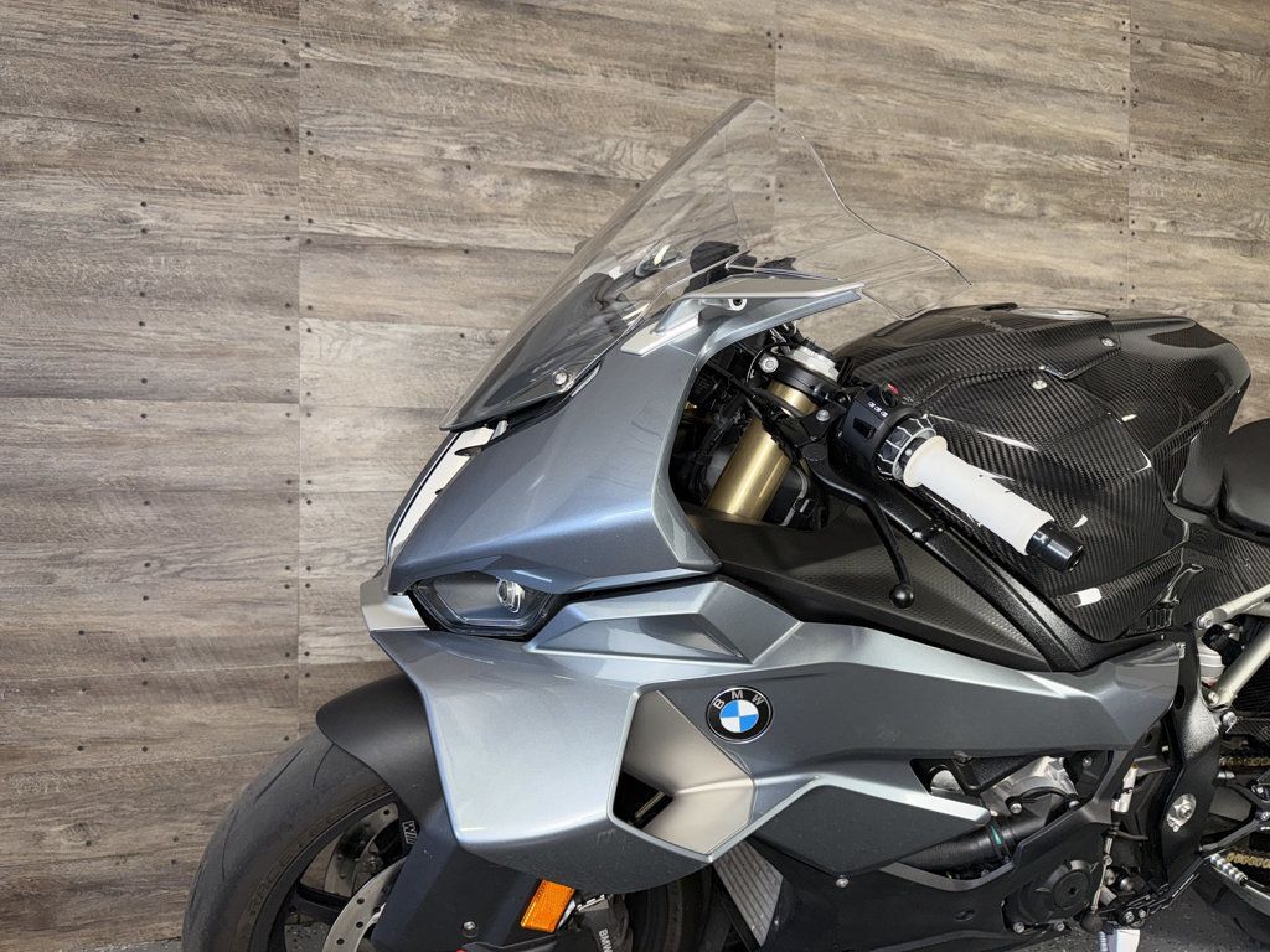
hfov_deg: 71.6
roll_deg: -0.1
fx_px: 881
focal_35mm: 24
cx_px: 635
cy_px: 476
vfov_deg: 56.8
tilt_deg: -0.9
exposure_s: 1/52
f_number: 1.78
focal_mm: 6.76
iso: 50
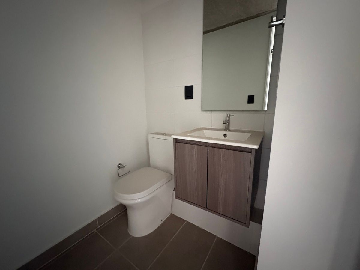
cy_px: 135
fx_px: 146
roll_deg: +1.3
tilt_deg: -10.9
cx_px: 180
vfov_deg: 85.7
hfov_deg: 102.1
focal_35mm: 14
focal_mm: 2.22
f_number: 2.2
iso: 1250
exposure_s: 1/30
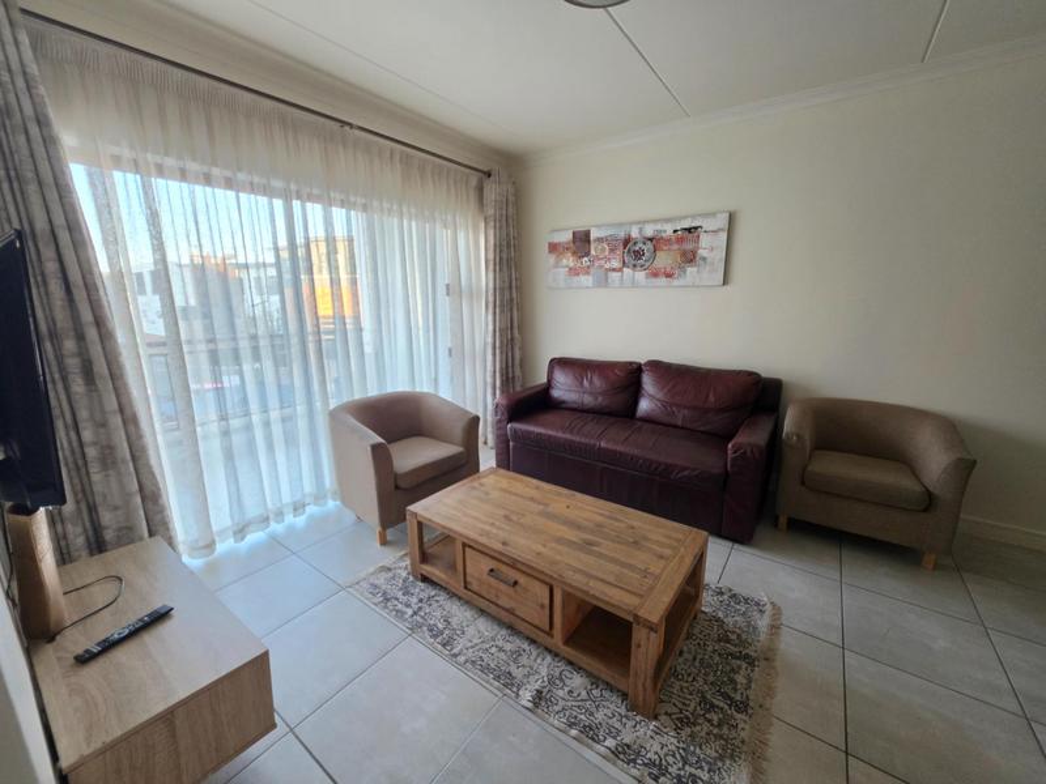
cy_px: 392
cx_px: 523
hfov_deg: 106.2
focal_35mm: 13
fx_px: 393
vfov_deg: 89.9
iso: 250
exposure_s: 1/50
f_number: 1.9
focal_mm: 2.2
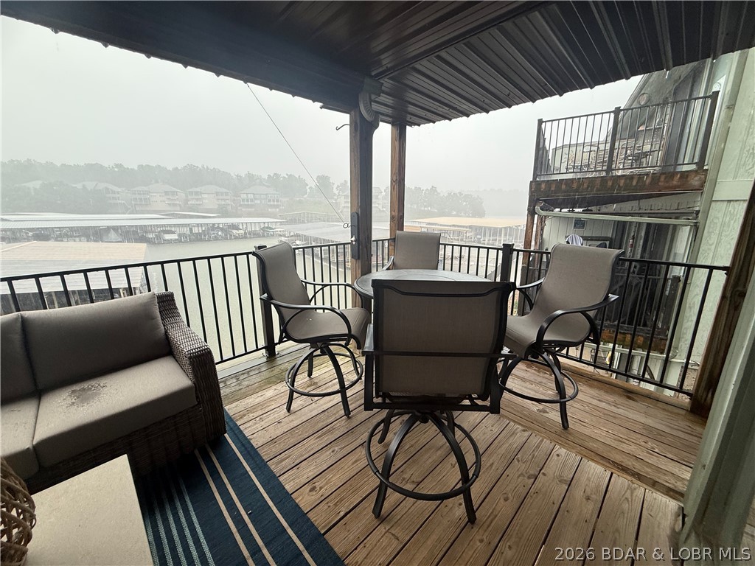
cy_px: 283
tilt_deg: -12.4
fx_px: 305
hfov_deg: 102.1
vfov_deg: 85.7
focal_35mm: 14
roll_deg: +0.0
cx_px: 378
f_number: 2.2
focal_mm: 2.22
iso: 100
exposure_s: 1/120
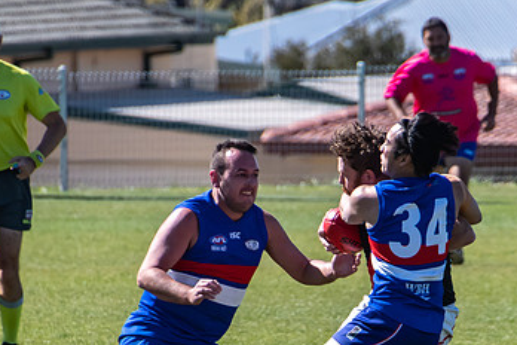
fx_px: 18682
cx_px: 366
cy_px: 354
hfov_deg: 1.6
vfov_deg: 1.1
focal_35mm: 1301
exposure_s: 1/1600
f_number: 8
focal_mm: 400
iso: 800
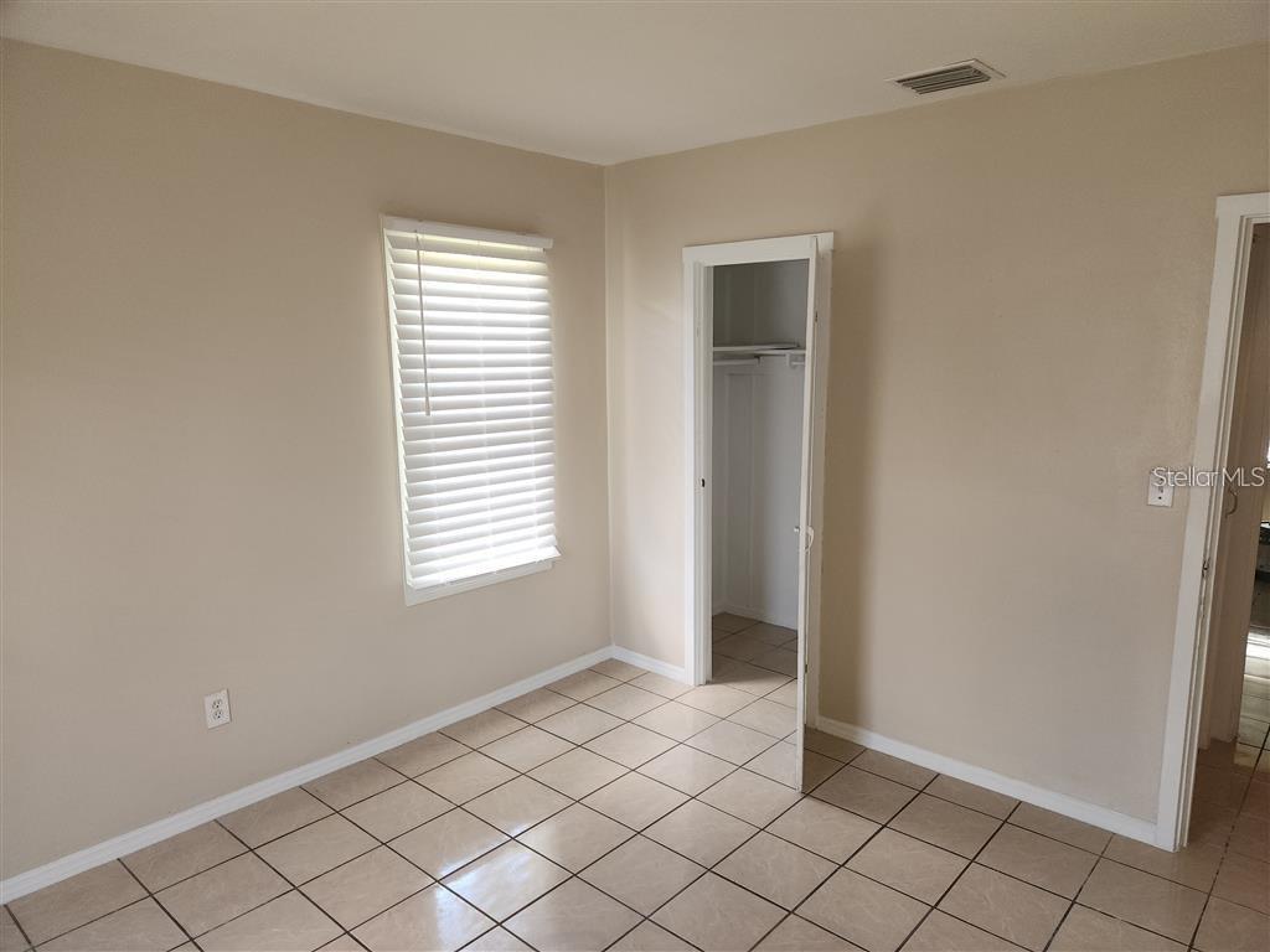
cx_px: 635
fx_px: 844
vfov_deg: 58.9
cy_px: 476
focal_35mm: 23
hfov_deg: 73.9
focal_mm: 5.4
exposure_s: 1/60
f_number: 1.8
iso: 80
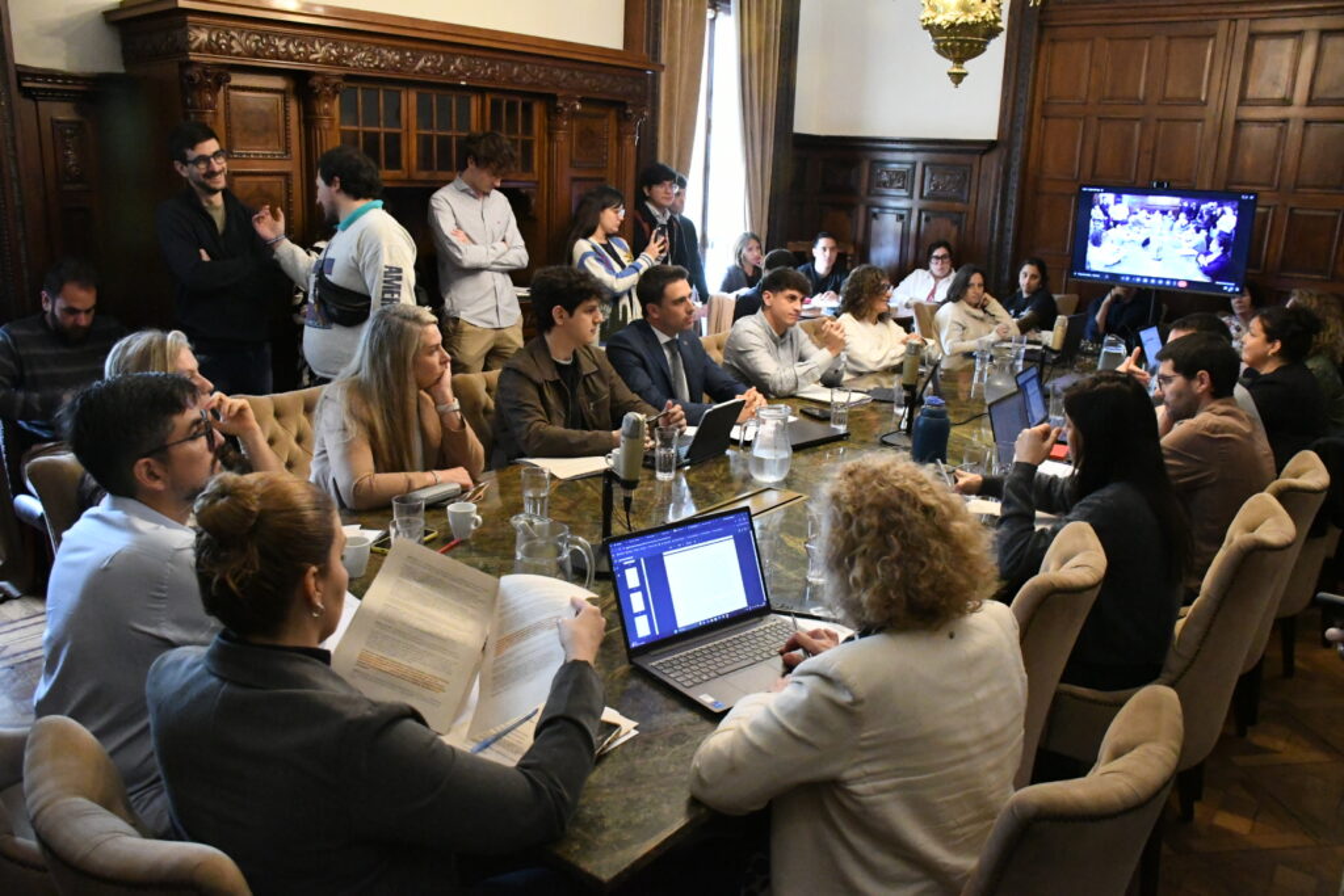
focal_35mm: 27
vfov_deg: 47.9
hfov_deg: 67.4
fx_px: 1008
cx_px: 672
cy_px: 448
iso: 12800
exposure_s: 1/200
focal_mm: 18
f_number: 4.5
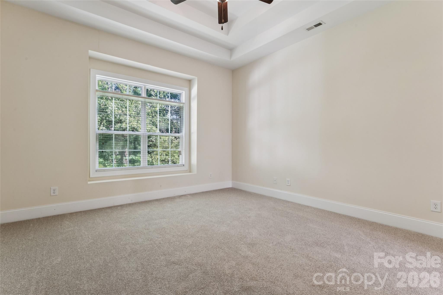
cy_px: 148
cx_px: 222
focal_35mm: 17
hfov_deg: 94.6
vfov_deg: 71.7
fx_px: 204
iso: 100
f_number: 13
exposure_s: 1/2.5
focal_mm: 16.6
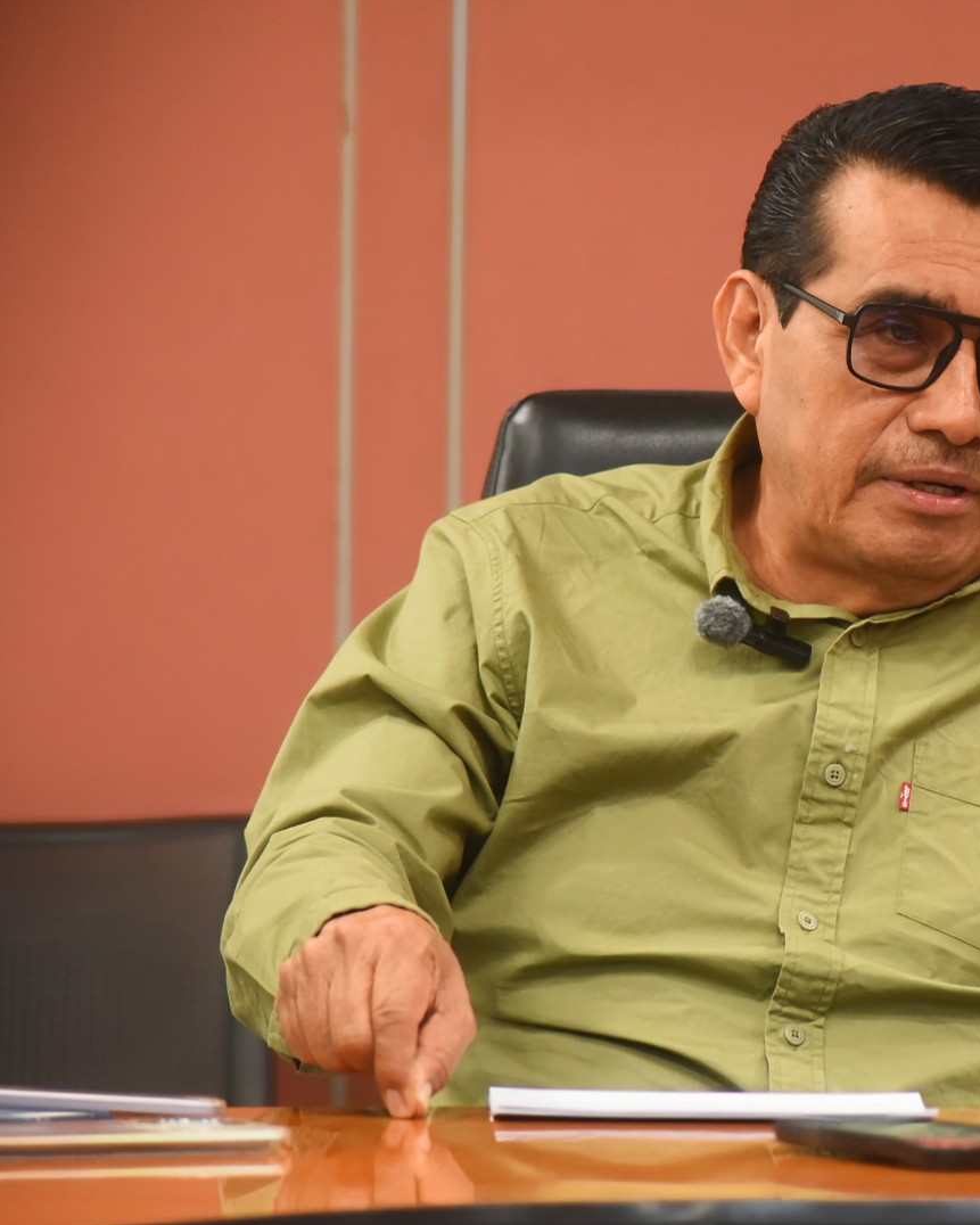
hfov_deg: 7.0
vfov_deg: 8.8
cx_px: 903
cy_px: 612
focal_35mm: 219
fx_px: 7939
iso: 5000
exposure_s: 1/200
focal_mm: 155
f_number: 4.5
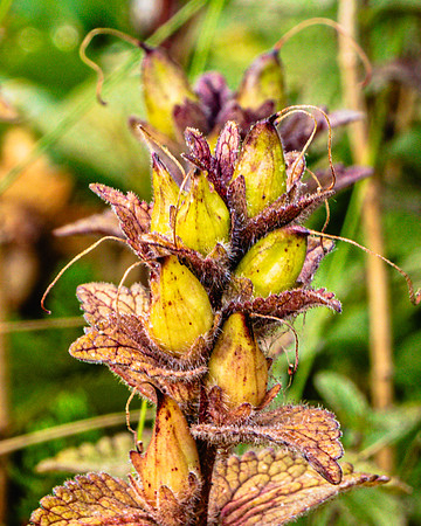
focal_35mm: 936
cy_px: -29
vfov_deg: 2.1
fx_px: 14577
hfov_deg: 1.7
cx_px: 261
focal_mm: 210
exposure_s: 1/60
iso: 100
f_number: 13
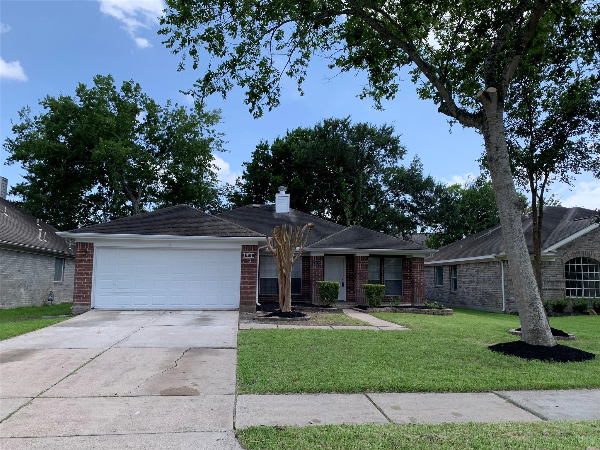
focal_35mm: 26
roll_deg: +0.2
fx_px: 451
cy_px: 225
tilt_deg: +6.6
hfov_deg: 67.3
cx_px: 300
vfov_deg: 53.1
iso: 25
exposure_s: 1/1163
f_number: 1.8
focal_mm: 4.25
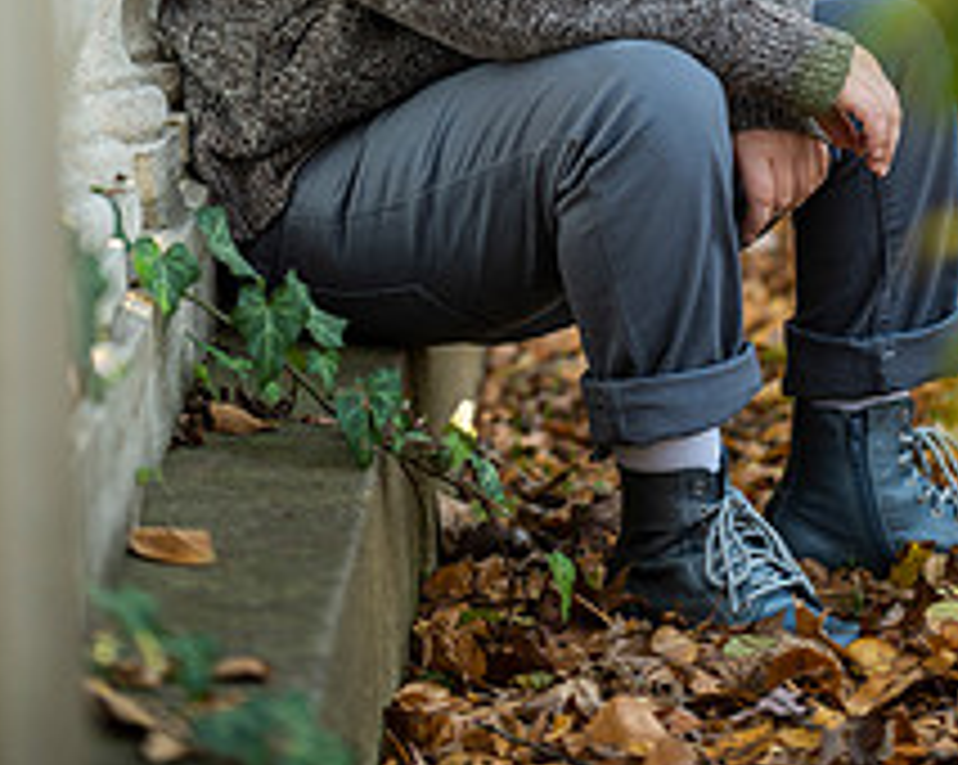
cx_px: 549
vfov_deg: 5.2
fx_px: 8441
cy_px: -158
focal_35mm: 298
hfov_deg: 6.5
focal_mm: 150
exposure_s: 1/200
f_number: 3.5
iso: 250
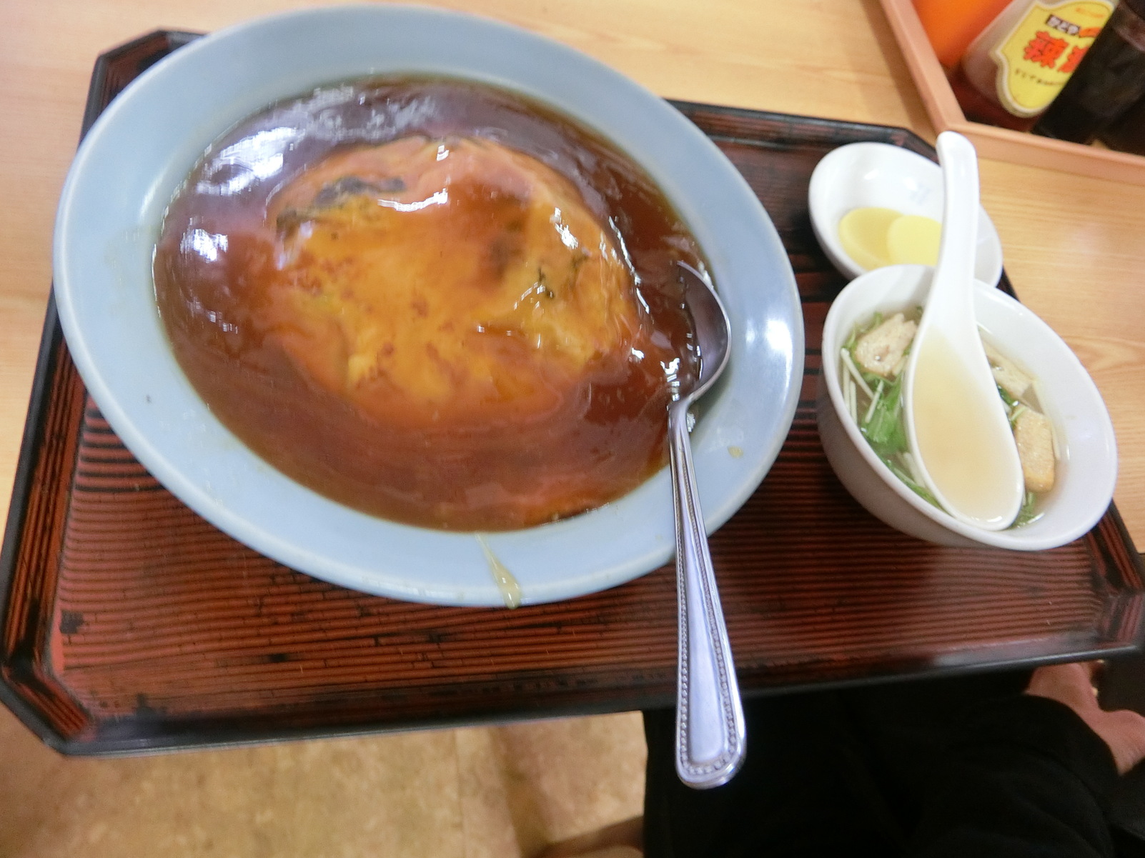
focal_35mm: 25
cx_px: 572
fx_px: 827
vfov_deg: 54.9
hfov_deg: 69.4
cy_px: 429
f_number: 2.8
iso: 500
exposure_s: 1/30
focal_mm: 5.4
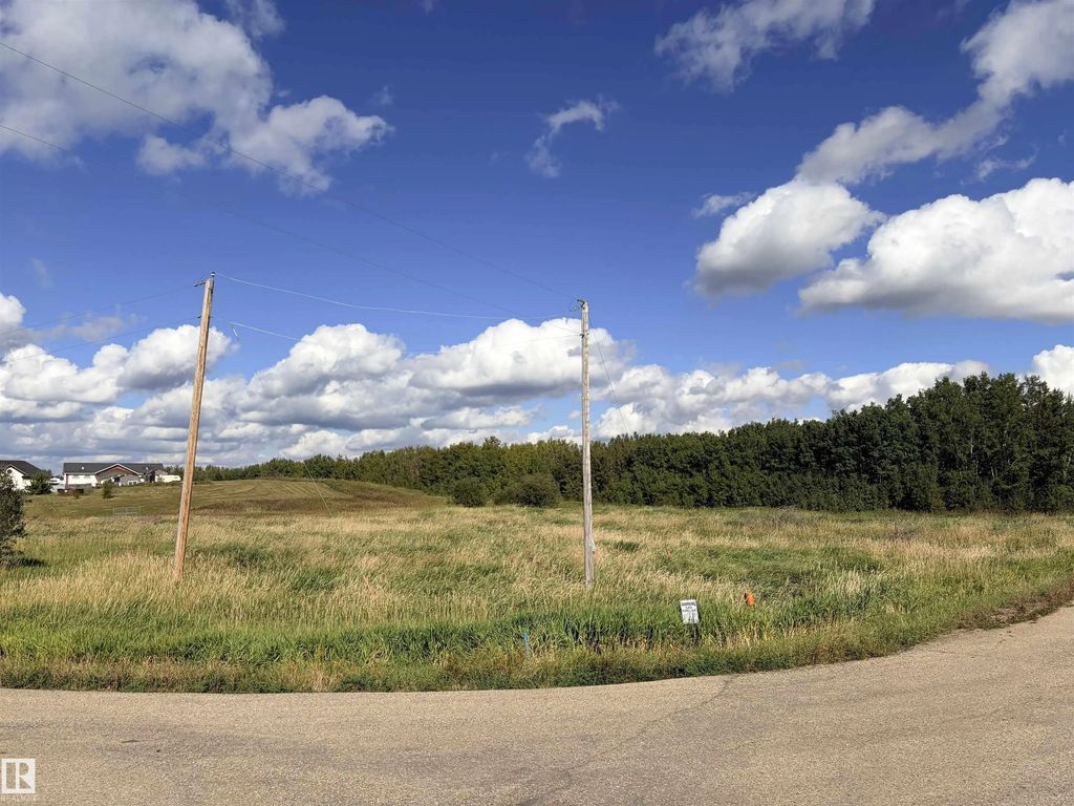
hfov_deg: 67.3
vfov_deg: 53.1
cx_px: 537
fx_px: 807
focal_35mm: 26
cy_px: 403
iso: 50
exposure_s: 1/6993
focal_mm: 5.96
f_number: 1.6
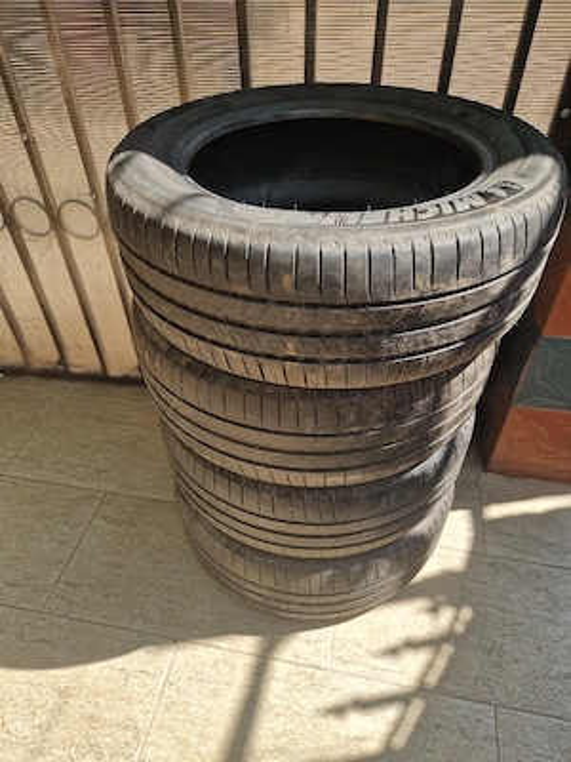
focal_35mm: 23
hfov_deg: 58.9
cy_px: 381
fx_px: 506
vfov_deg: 73.9
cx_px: 286
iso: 50
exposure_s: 1/714
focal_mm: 5.4
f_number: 1.8
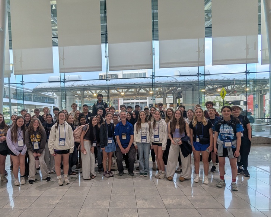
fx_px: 176
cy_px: 122
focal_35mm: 22
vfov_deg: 62.9
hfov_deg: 74.4
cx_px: 111
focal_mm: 2.35
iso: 46
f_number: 2.2
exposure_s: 1/40
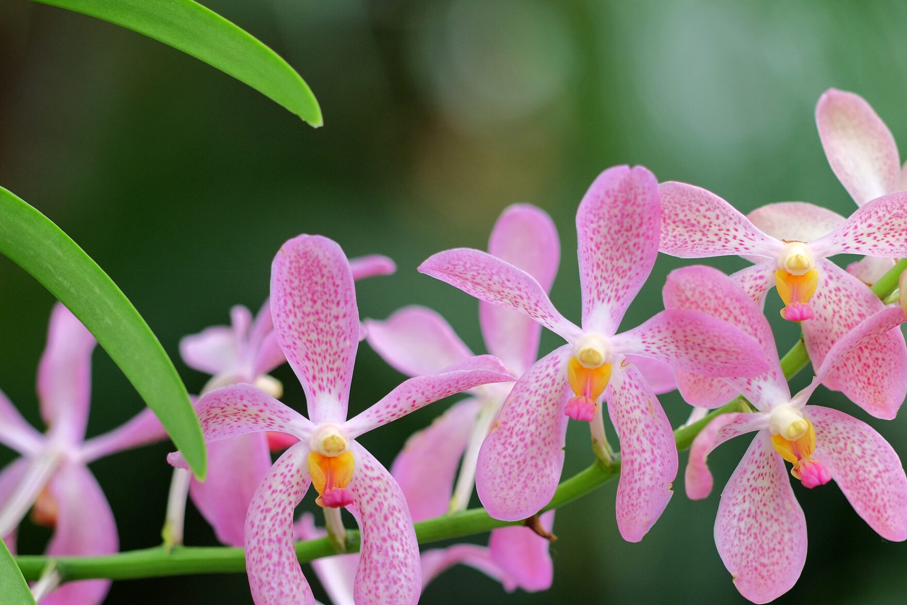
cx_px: 503
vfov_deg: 7.0
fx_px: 4939
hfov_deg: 10.5
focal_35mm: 196
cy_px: 428
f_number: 2
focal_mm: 90
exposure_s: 1/240
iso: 800
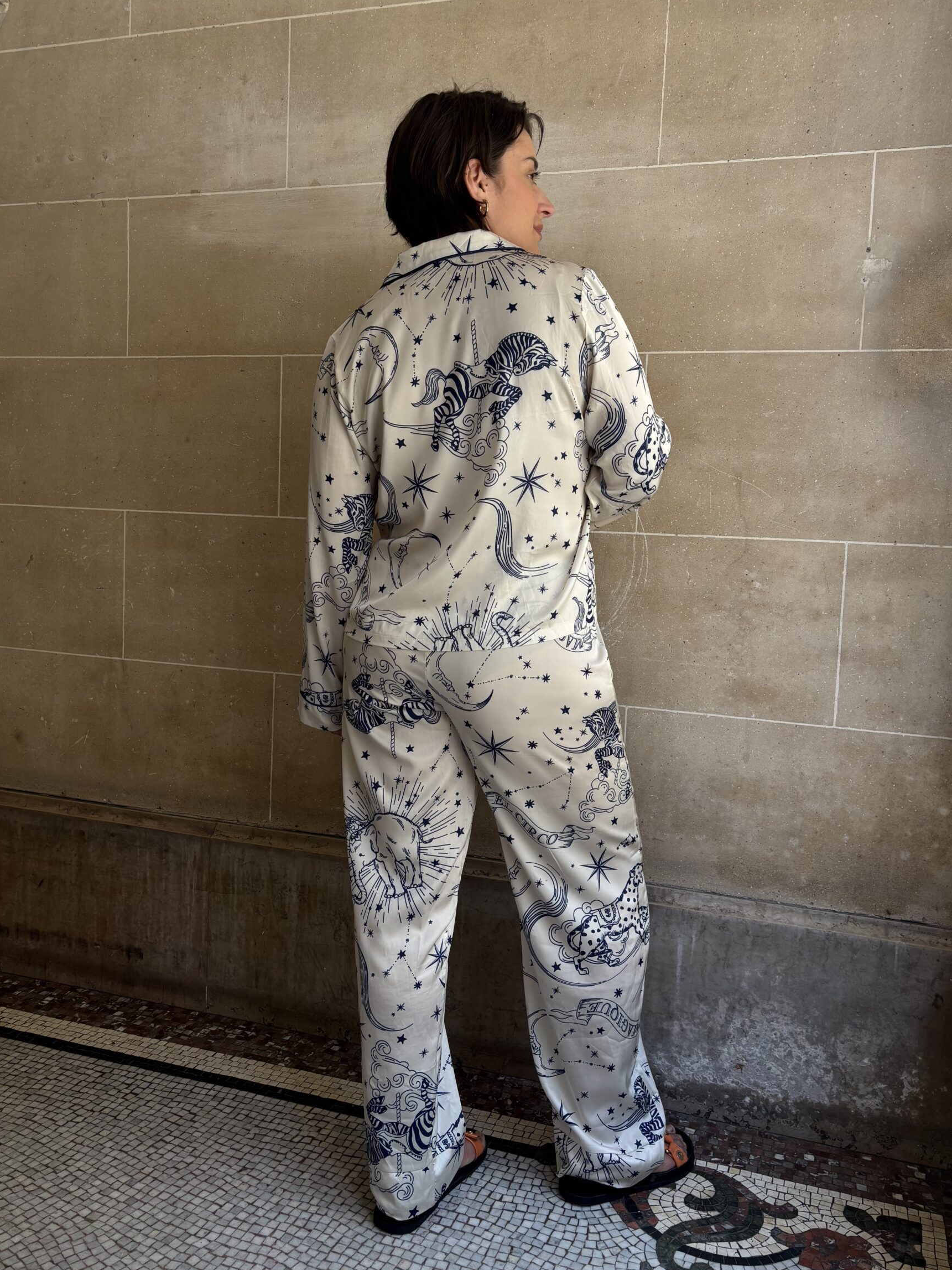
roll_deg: -3.1
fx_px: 1063
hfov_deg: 48.2
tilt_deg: -5.2
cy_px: 604
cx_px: 485
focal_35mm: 29
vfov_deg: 61.6
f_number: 1.6
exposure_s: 1/121
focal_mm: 5.96
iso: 50
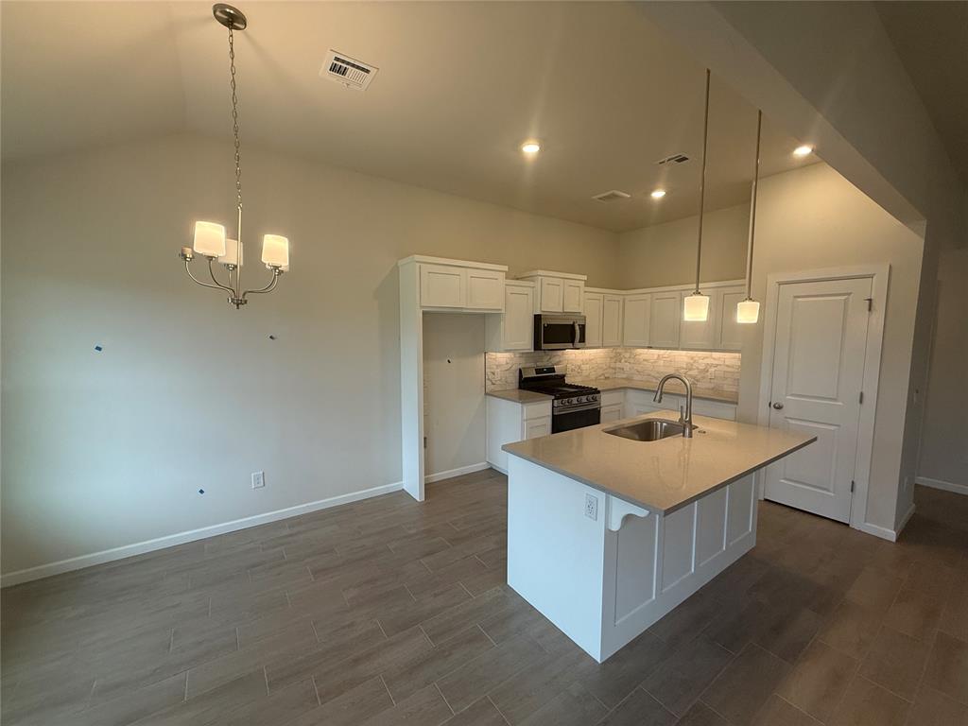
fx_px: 391
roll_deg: -0.6
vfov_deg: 85.7
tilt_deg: -4.3
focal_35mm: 14
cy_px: 363
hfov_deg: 102.1
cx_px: 484
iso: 125
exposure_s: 1/120
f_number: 2.2
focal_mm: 2.22
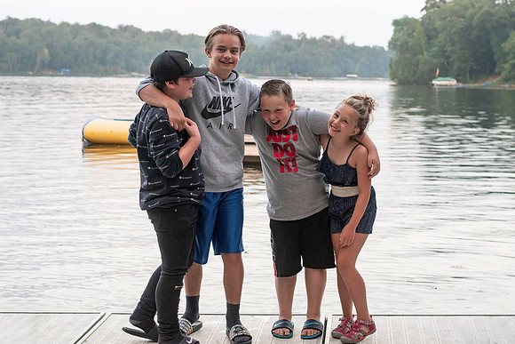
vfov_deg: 17.9
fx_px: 1090
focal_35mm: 76
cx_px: 260
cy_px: 172
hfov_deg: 26.6
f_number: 5
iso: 800
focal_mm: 50
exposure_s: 1/200
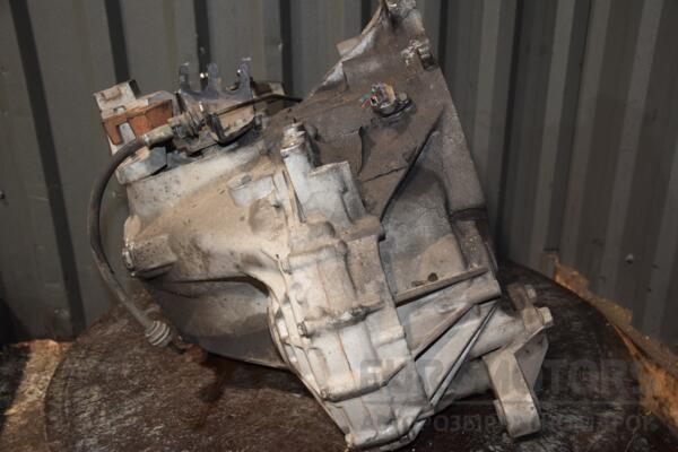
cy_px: 226
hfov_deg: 49.6
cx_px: 339
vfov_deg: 34.2
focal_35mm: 39
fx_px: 734
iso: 800
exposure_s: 1/60
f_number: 5
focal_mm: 26
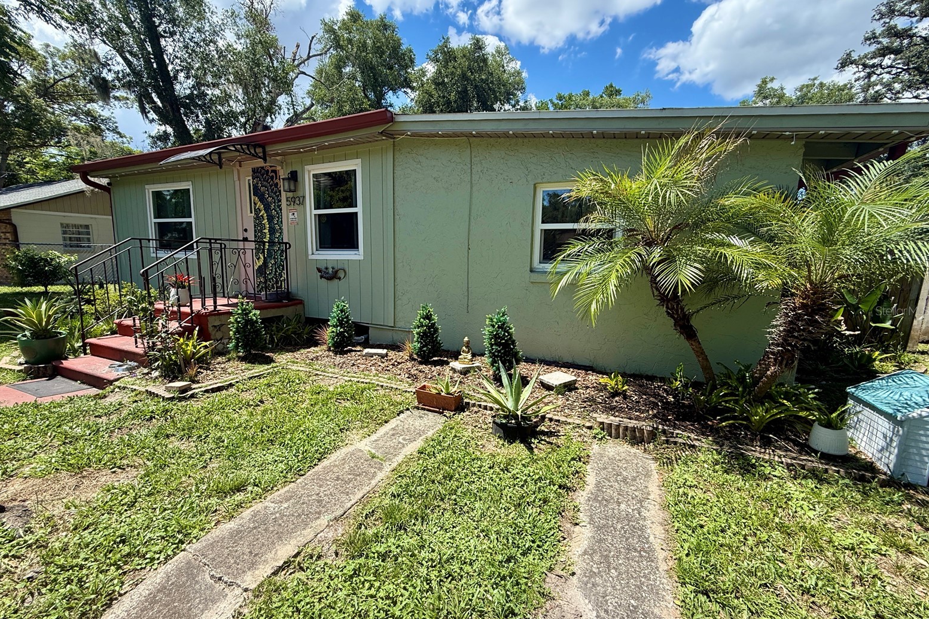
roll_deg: -2.0
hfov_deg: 100.4
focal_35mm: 15
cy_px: 310
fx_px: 387
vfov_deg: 77.3
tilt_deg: -8.9
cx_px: 453
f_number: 2.2
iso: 50
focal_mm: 2.22
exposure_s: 1/799
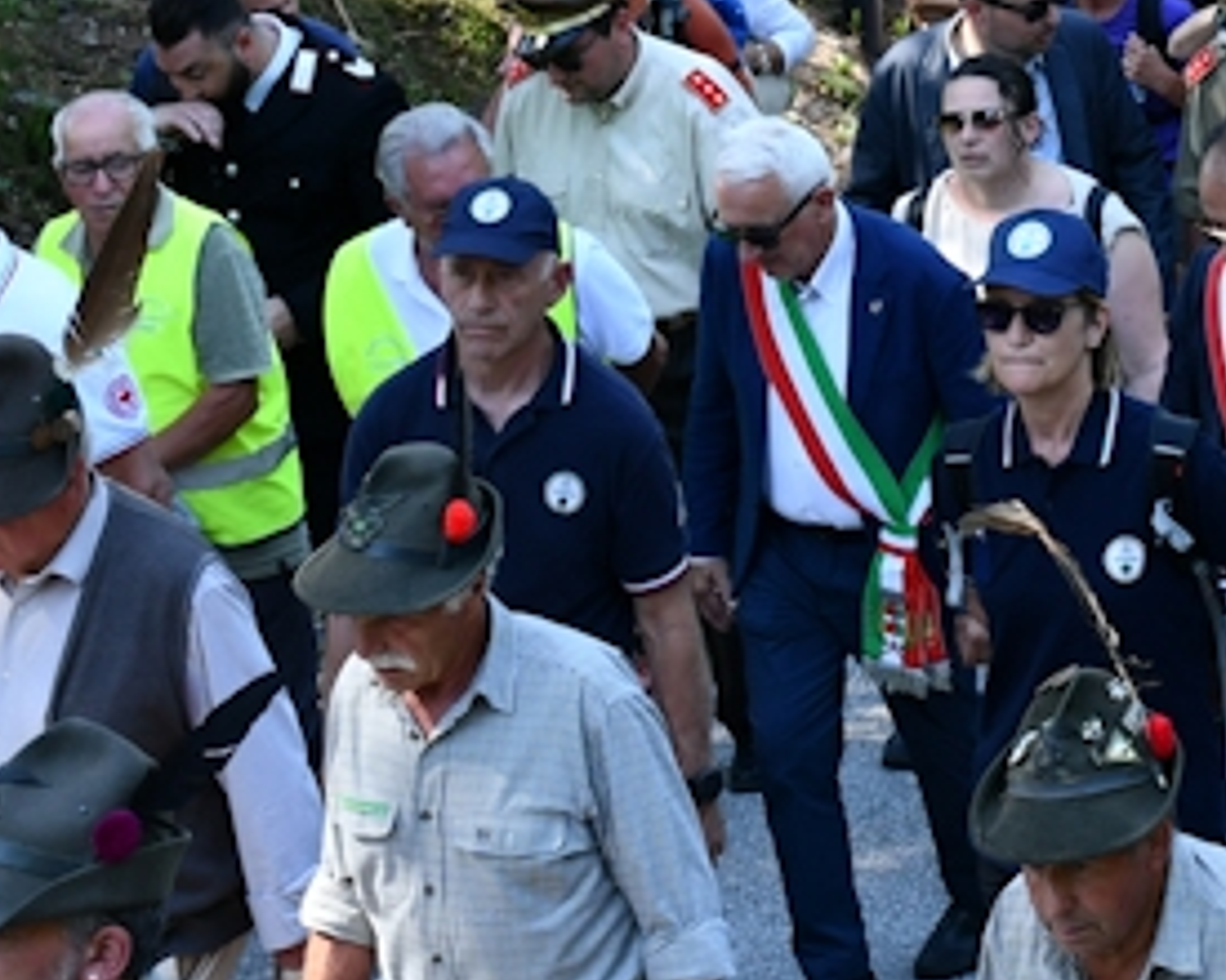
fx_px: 5044
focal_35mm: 139
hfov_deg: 13.7
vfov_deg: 11.0
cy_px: 29
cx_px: 1199
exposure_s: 1/250
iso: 320
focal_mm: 34
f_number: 5.6
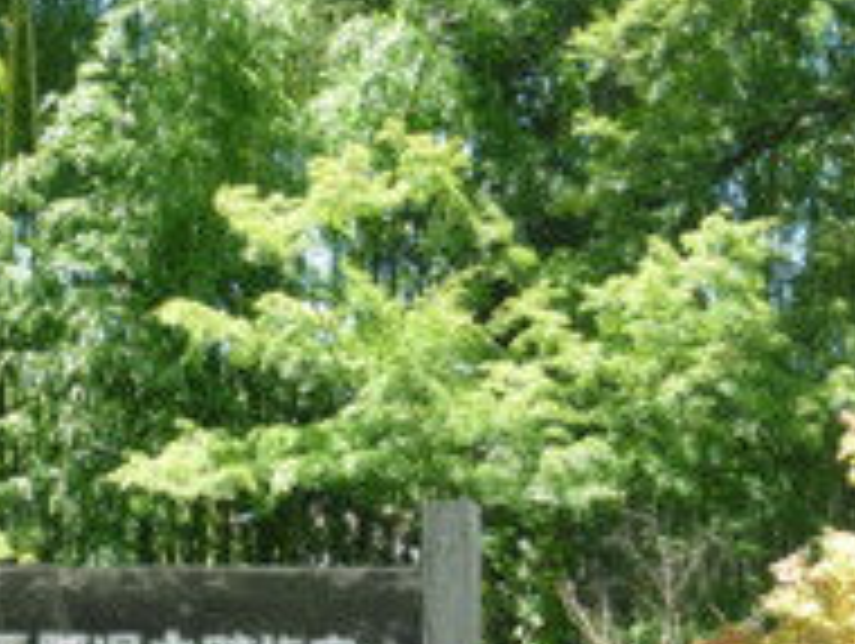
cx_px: 738
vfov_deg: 17.1
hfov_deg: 23.0
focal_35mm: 83
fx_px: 2053
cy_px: 752
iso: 80
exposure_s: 1/100
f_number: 3.5
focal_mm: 6.3
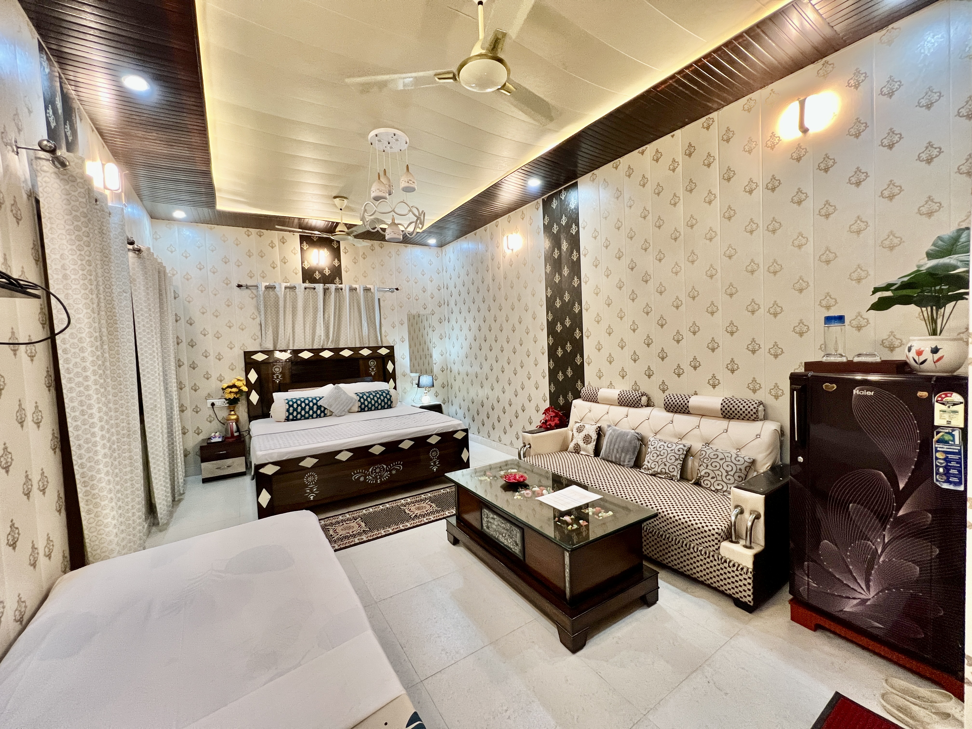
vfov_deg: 89.9
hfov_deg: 106.2
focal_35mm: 13
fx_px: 365
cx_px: 486
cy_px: 364
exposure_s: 1/50
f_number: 1.8
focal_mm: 1.57
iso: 200
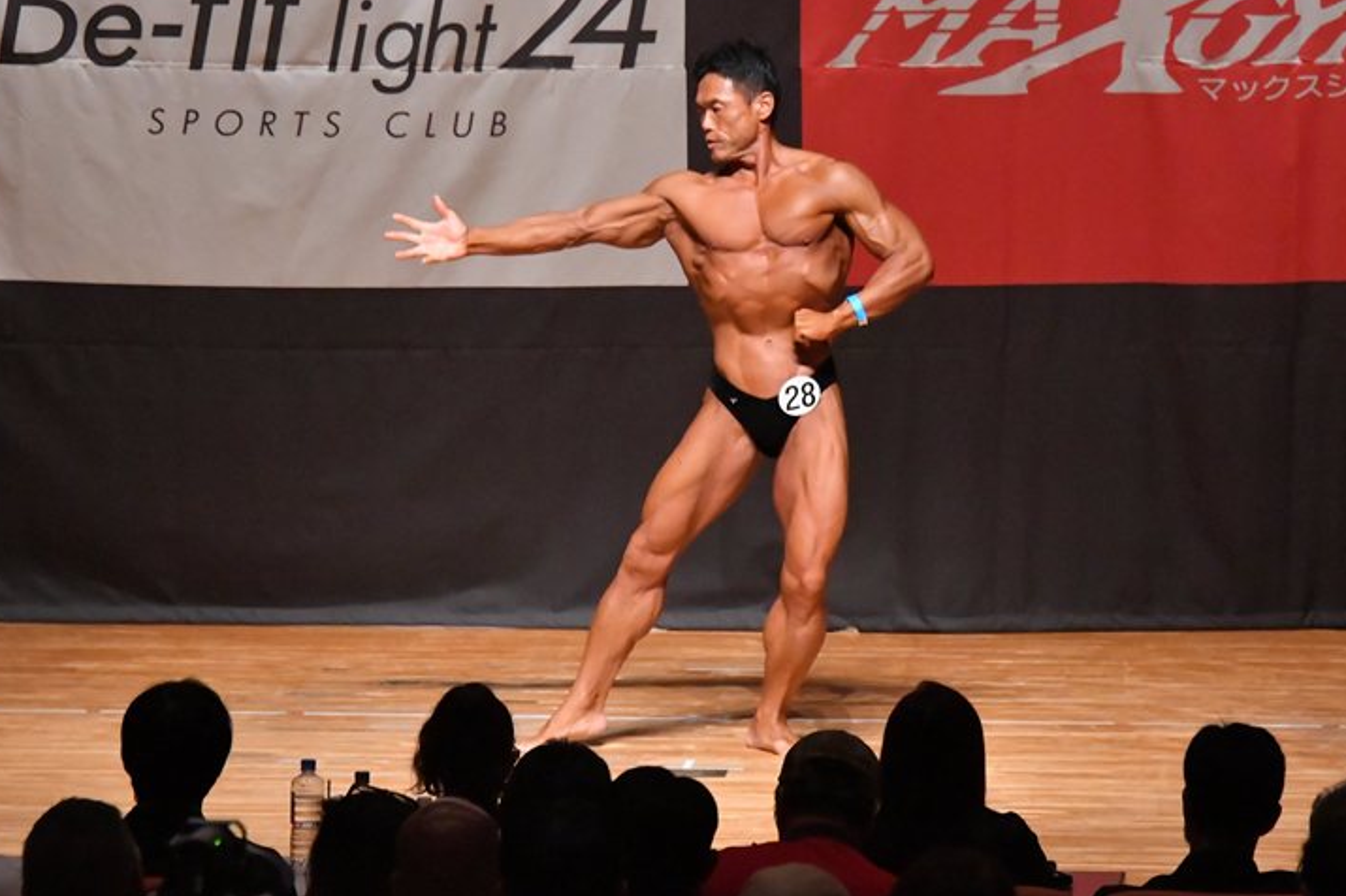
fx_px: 9118
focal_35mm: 244
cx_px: 673
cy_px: 456
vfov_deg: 5.6
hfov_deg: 8.4
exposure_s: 1/400
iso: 12800
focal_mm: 150
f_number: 5.6
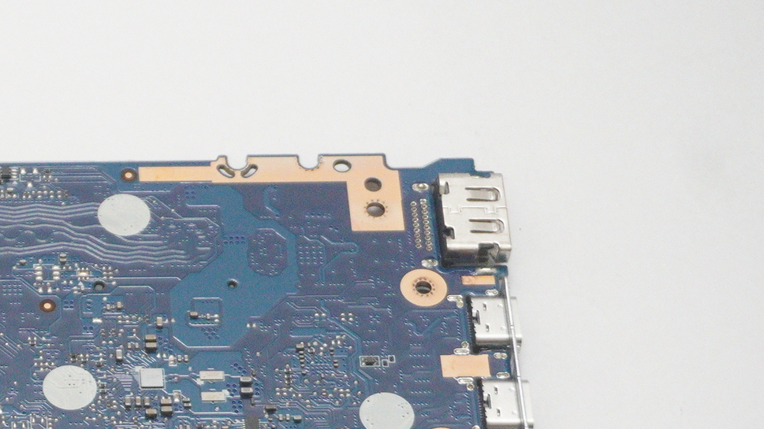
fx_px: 3282
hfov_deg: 12.9
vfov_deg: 7.4
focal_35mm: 162
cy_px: 494
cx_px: -201
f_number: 5.6
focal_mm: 40
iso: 3200
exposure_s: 1/30
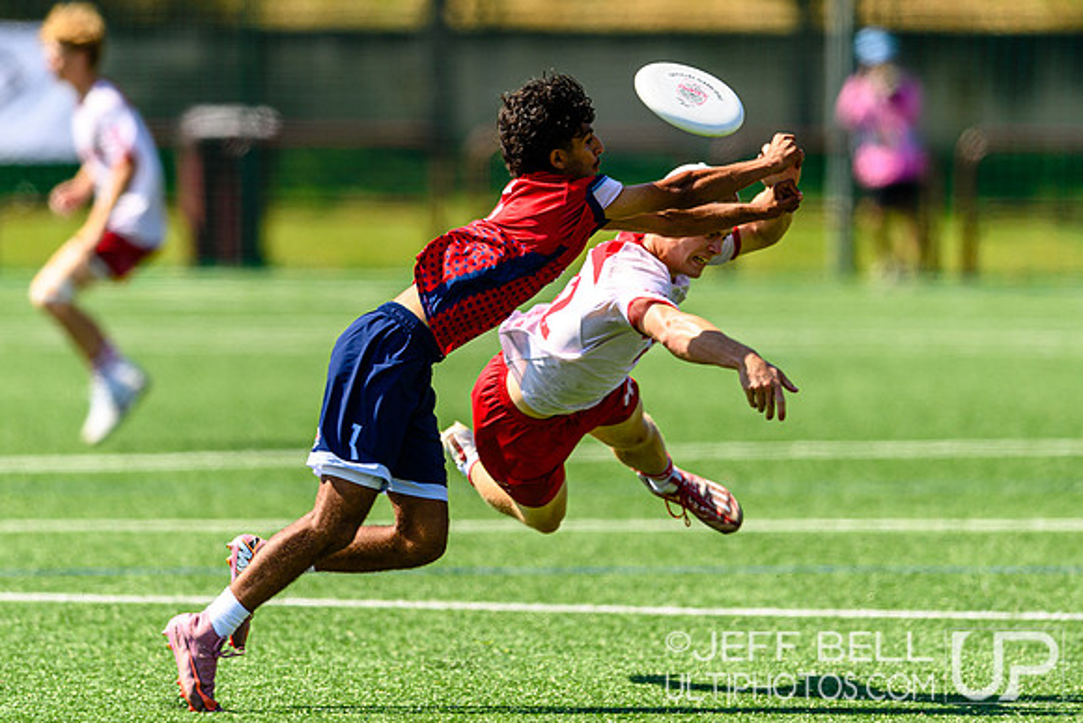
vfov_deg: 2.6
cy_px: 268
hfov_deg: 4.0
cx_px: 522
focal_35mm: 520
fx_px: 15651
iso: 100
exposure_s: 1/1600
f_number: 3.2
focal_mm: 400
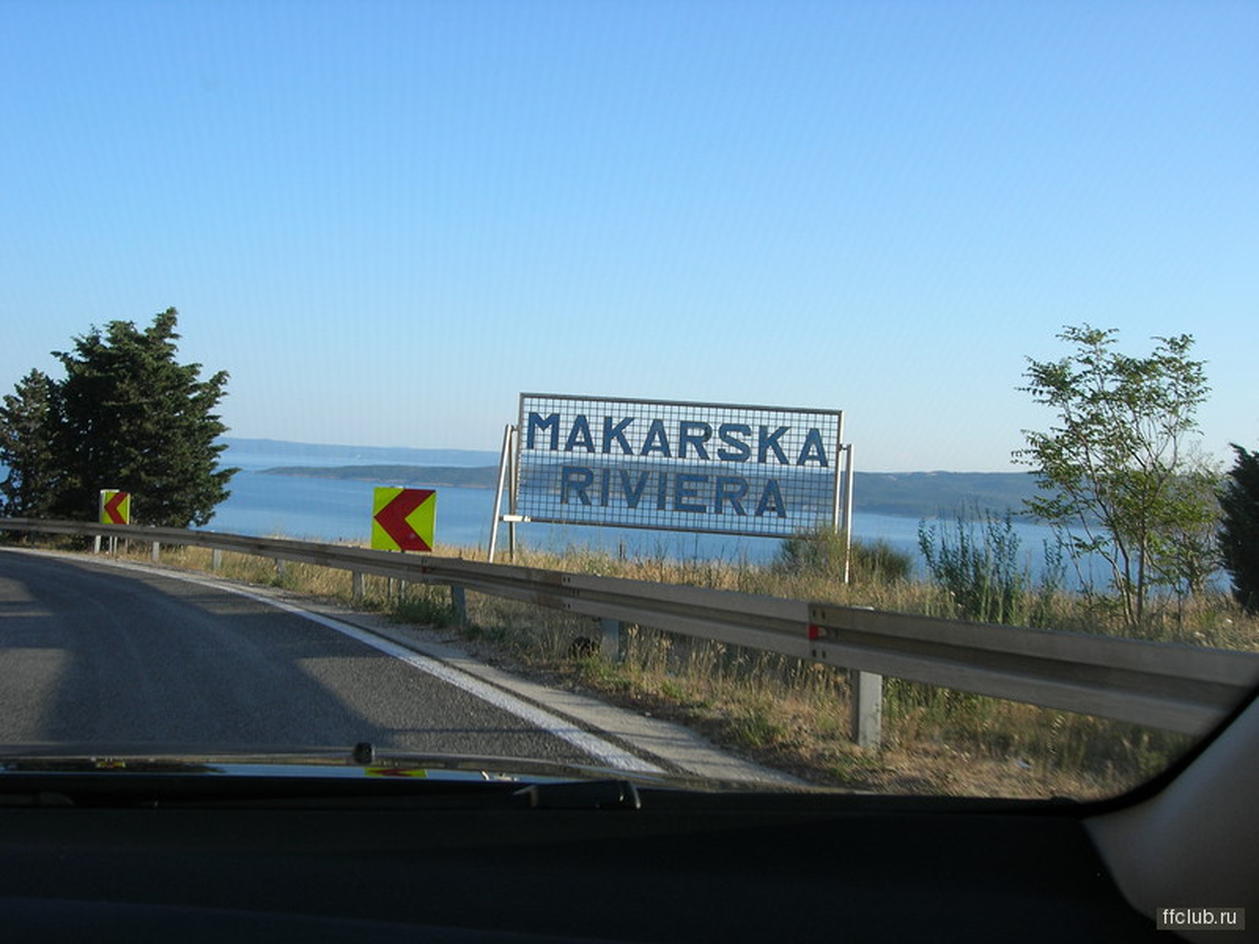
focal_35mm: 38
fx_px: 1382
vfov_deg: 37.7
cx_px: 630
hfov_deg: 49.0
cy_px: 472
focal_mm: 7.8
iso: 64
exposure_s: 1/253
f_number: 4.8
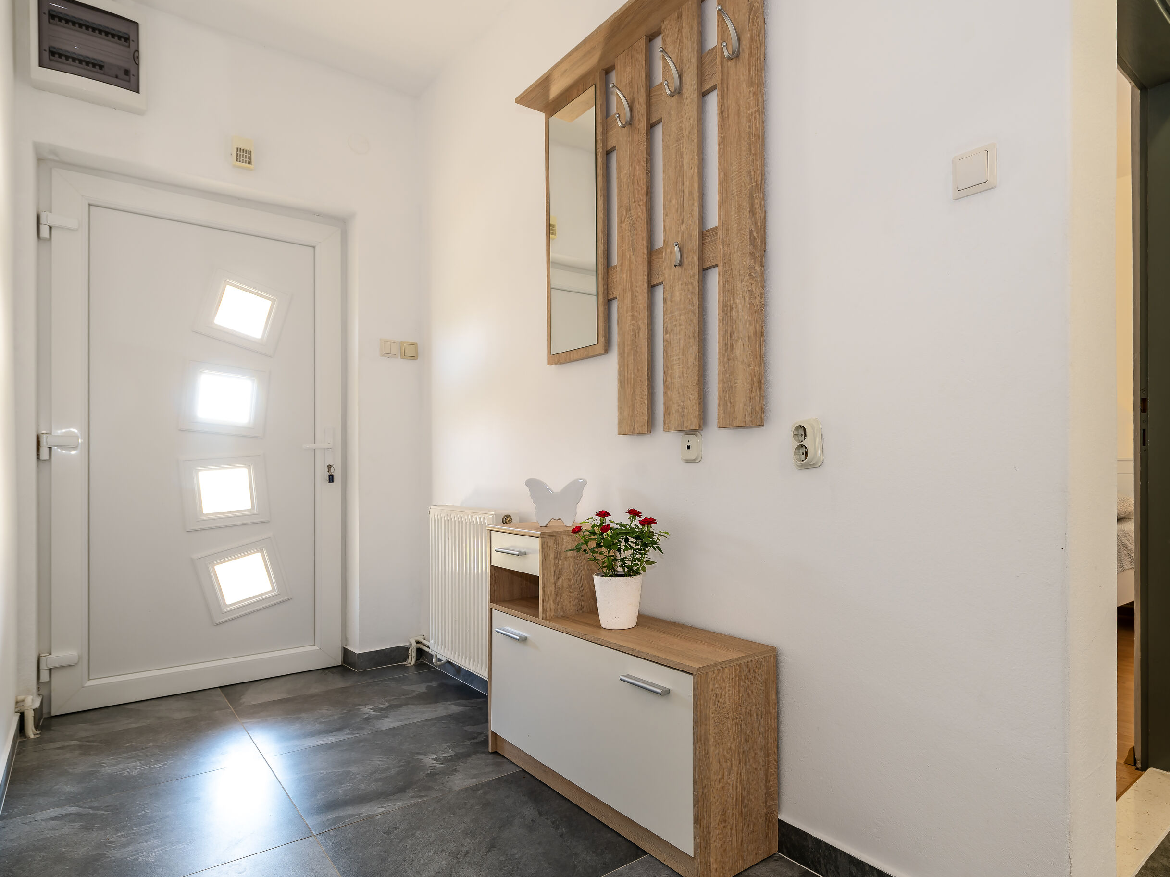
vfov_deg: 63.5
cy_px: 442
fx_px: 710
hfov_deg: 78.6
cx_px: 661
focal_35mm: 21
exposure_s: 1/4
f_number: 7.1
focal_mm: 19
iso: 100
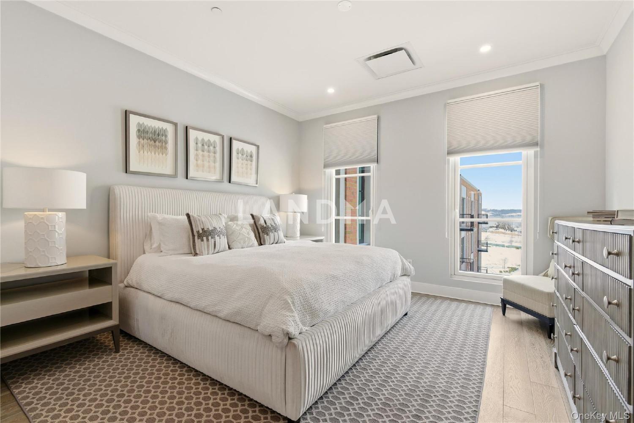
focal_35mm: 16
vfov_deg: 73.7
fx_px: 282
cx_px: 317
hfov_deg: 96.7
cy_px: 212
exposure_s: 1/100
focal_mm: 16
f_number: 9
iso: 250
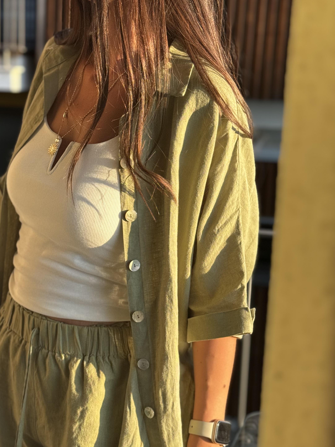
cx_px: 110
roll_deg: -2.7
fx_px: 865
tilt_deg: -12.2
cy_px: 262
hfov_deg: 21.8
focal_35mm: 67
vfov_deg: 28.9
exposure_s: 1/445
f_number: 1.78
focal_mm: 6.76
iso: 64
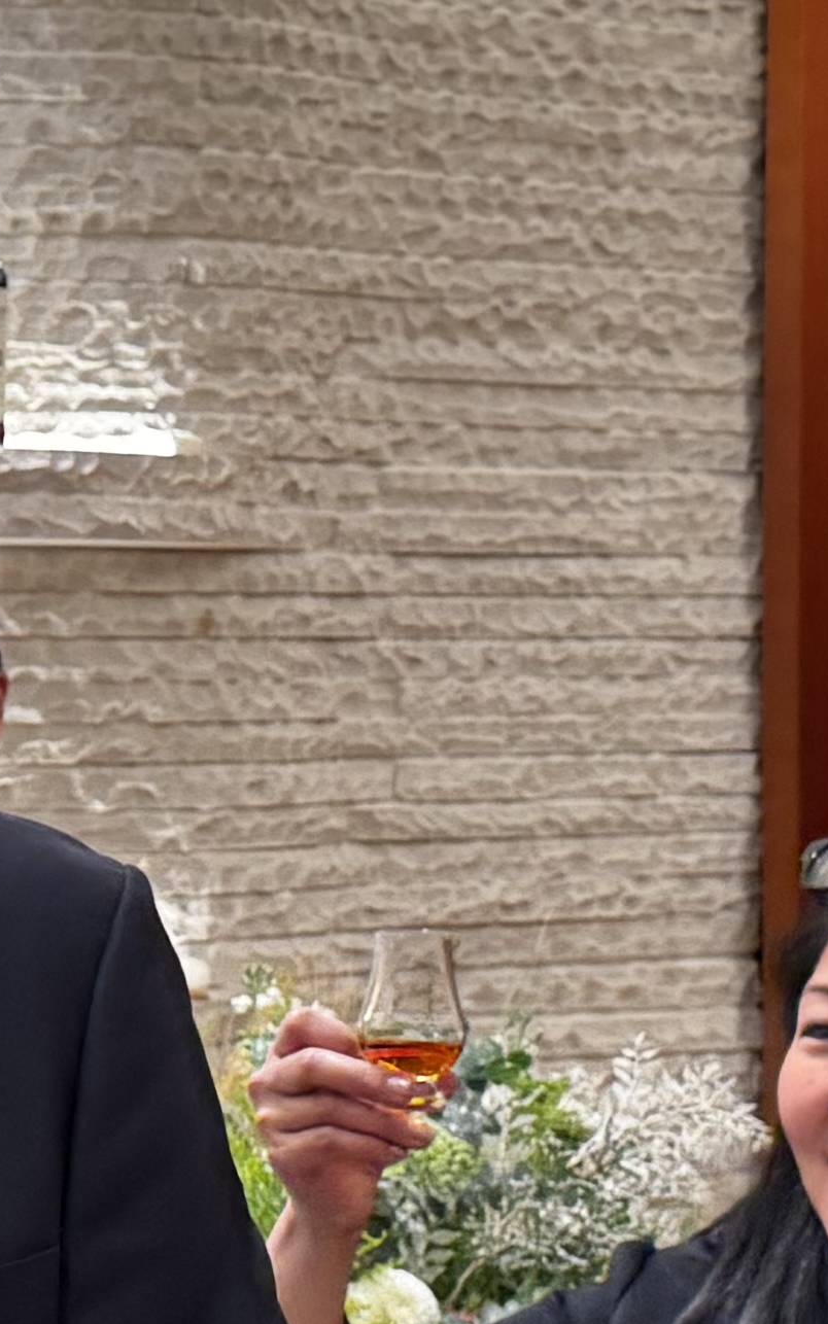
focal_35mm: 113
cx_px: -783
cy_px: 574
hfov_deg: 10.7
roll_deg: -0.4
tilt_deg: +0.5
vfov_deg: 18.4
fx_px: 4079
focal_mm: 6.76
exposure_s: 1/121
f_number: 1.78
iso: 160
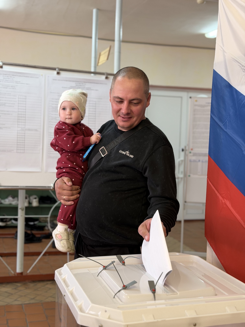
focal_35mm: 48
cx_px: 122
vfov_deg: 39.7
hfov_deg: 30.3
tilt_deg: -3.7
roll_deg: -2.3
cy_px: 164
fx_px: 453
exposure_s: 1/50
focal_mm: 6.76
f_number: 1.78
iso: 100
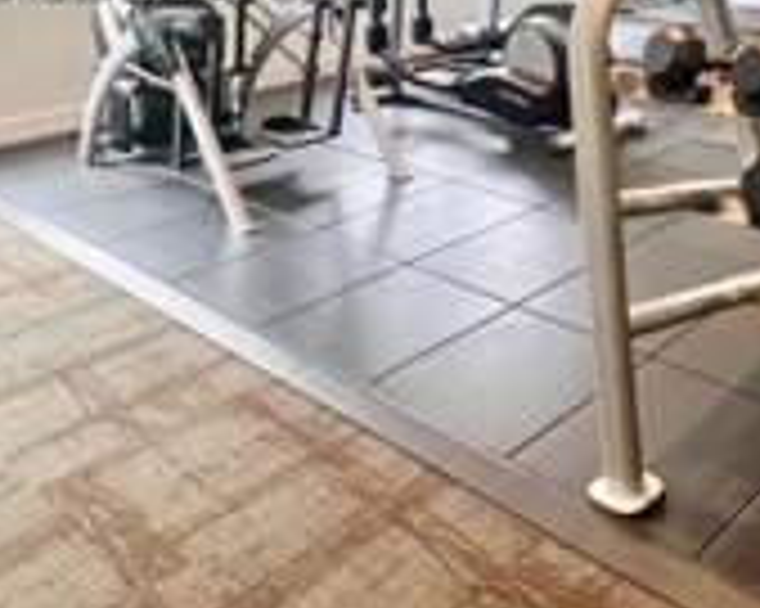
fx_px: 809
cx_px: 845
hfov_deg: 40.2
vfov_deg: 36.6
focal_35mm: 36
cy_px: -9
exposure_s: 1/60
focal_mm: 1.57
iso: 125
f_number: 1.8
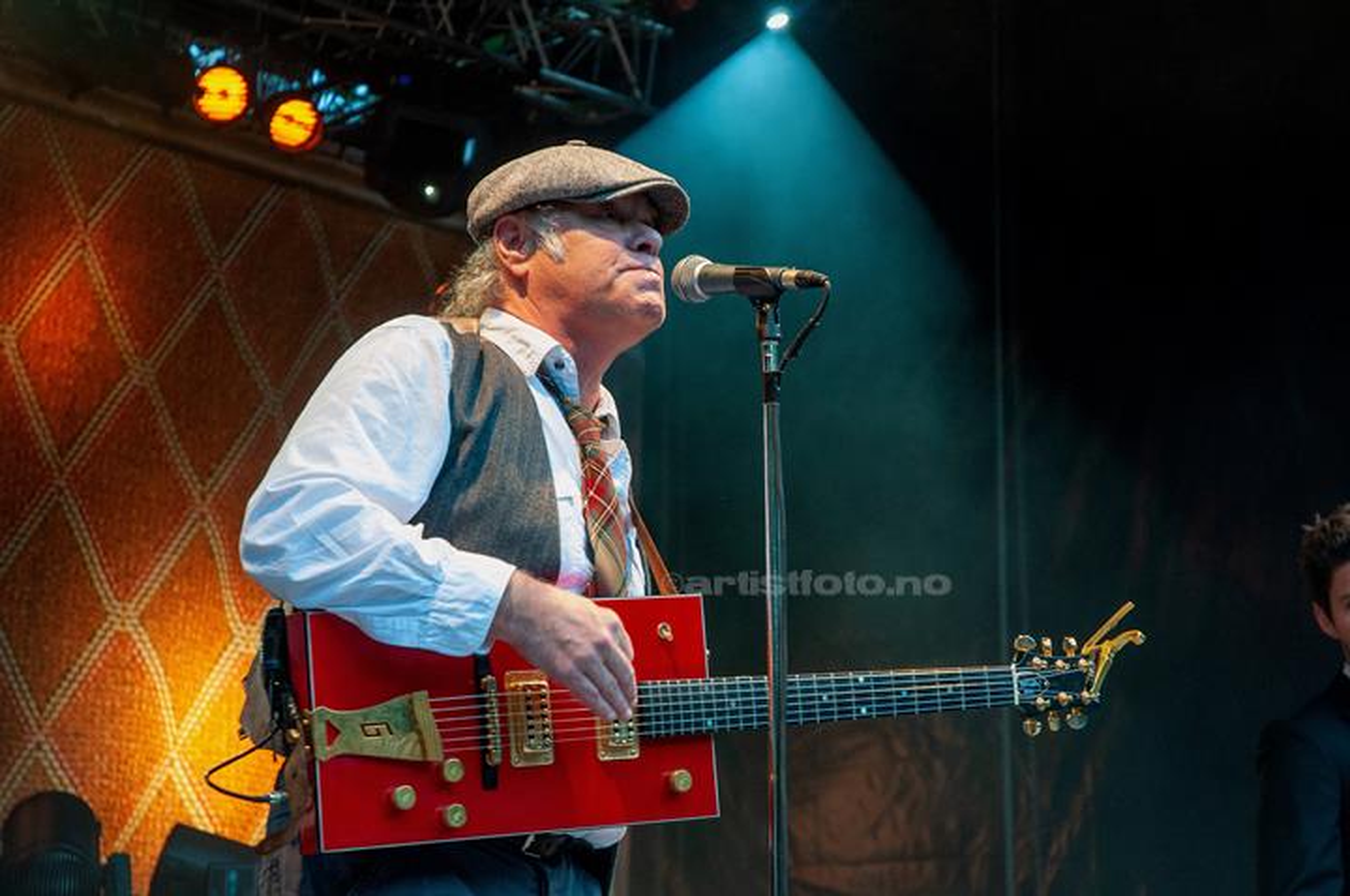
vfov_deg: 16.5
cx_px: 675
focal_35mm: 82
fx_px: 3090
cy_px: 448
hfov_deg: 24.6
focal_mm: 55
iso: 640
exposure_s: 1/160
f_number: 4.5
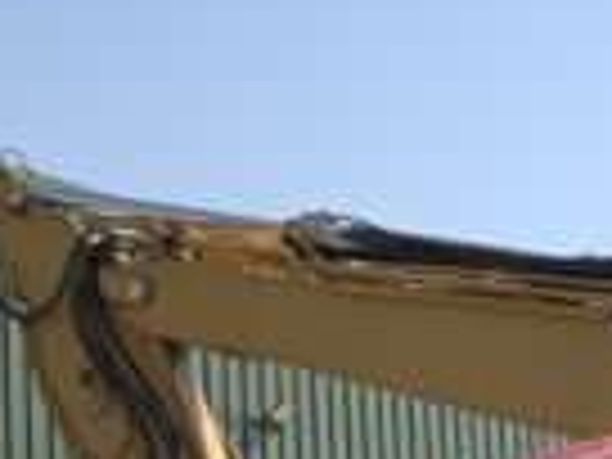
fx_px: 3854
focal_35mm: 218
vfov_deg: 6.8
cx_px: -297
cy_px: -63
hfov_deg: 8.9
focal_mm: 3
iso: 16
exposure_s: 1/1626
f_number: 1.8
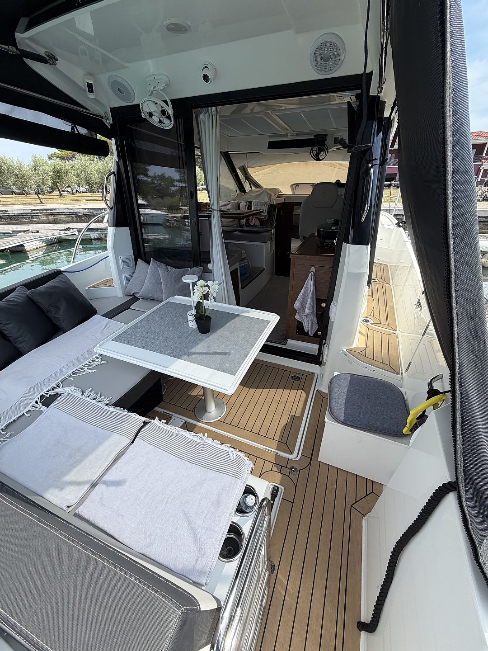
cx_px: 244
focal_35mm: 14
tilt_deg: -27.0
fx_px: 263
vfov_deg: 102.1
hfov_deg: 85.7
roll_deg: +1.8
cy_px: 326
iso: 40
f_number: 2.2
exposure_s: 1/770
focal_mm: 2.22
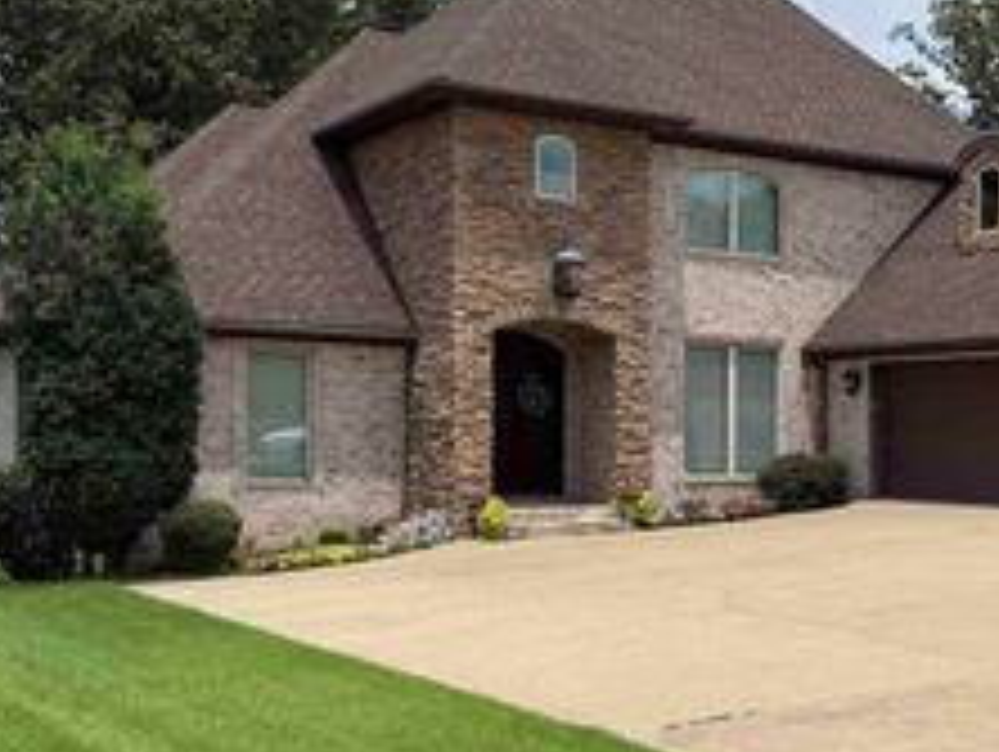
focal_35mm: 54
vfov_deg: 27.0
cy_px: 457
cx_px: 878
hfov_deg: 33.8
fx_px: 1560
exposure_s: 1/6711
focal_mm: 6.76
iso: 80
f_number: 1.78
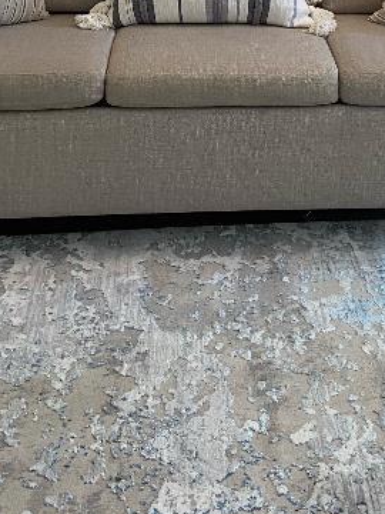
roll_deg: -1.4
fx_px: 1097
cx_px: 317
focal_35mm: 74
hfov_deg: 19.7
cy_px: -17
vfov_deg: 24.9
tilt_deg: -14.3
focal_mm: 4.25
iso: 125
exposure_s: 1/60
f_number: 1.8
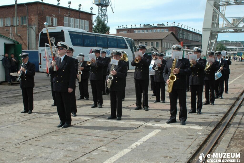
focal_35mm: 48
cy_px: 82
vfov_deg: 28.0
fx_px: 325
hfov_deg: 41.1
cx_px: 122
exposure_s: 1/250
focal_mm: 32
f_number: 13
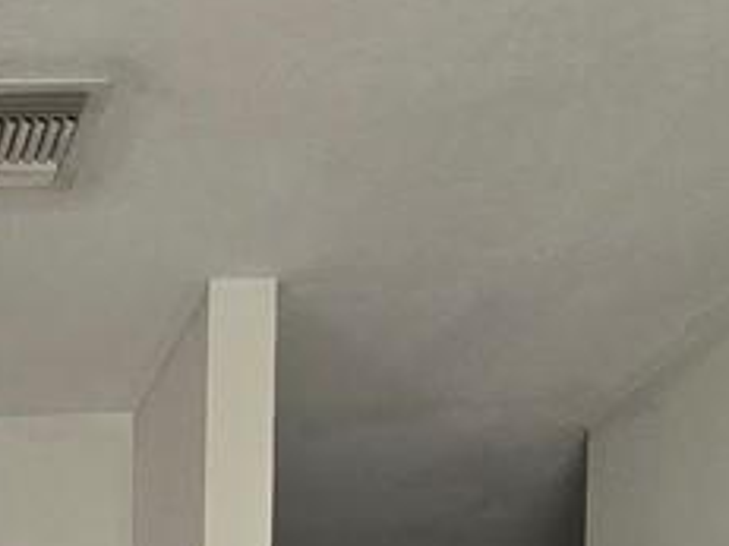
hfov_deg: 19.0
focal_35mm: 90
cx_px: -376
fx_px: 1894
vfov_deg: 13.2
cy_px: 1225
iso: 50
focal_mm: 2.2
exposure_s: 1/60
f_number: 2.2
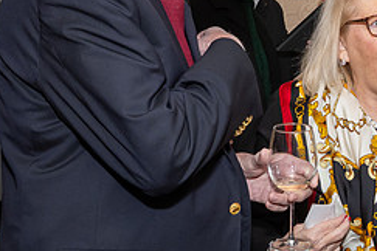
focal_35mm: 88
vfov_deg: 15.5
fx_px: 921
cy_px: 111
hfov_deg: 22.0
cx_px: 404
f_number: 7.1
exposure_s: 1/250
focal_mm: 20
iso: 640
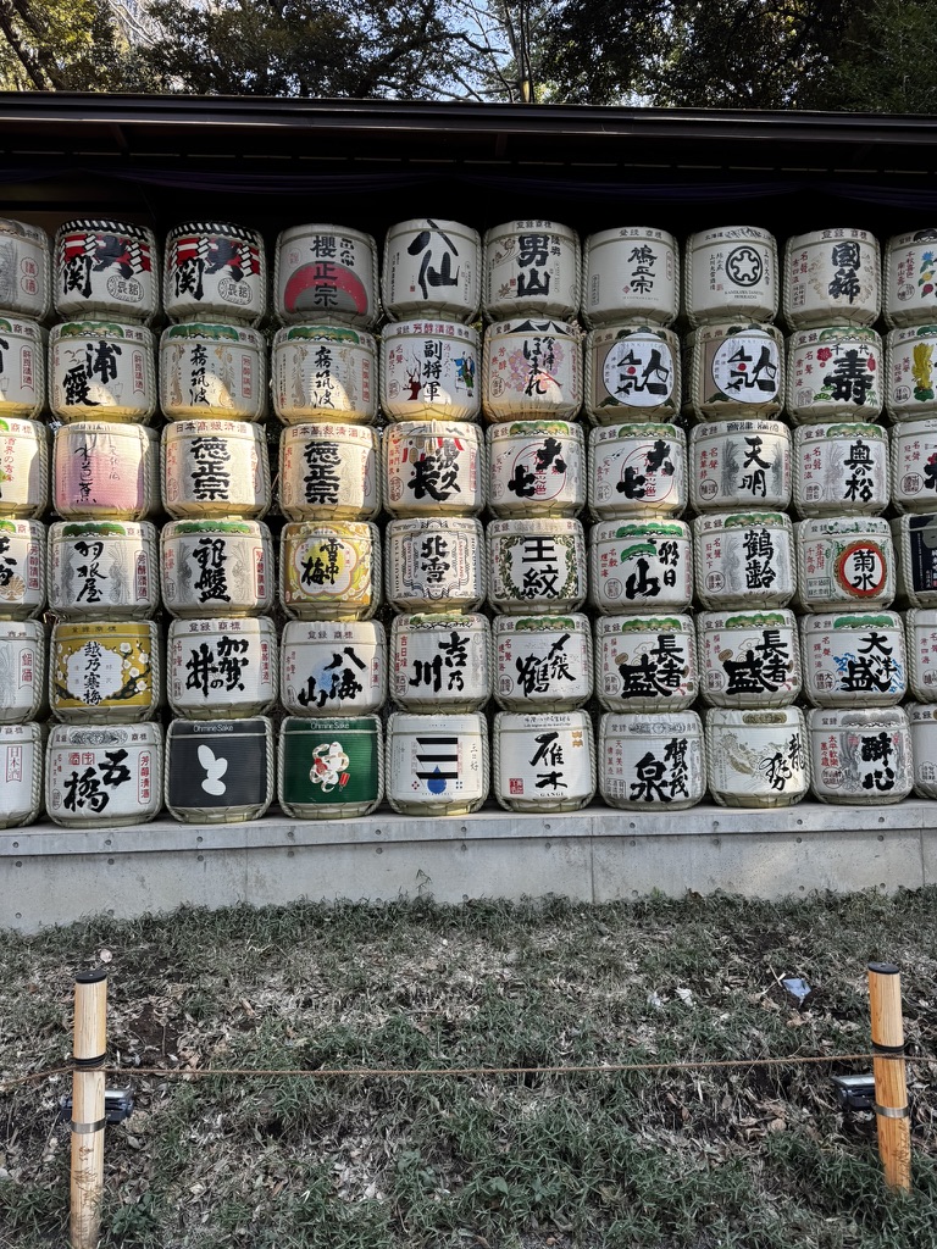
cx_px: 468
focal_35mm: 24
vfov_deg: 71.6
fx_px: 866
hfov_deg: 56.8
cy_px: 624
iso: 80
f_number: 1.78
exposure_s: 1/366
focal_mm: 6.76
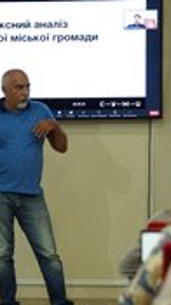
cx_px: 2
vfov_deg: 10.7
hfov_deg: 6.0
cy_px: 169
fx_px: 1626
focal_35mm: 201
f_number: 2
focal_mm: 56
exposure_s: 1/100
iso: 400
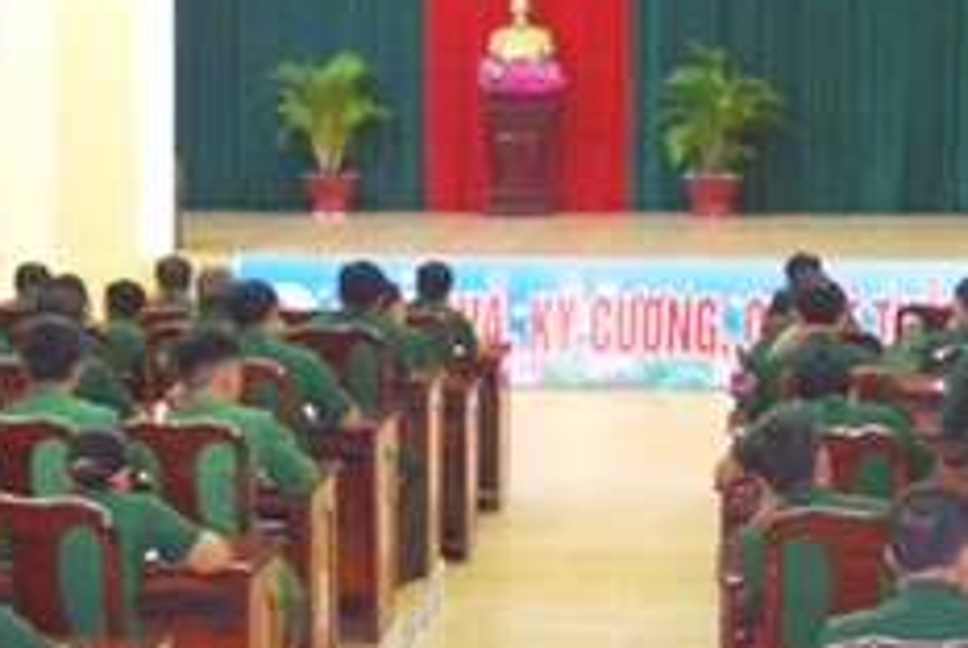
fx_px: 2325
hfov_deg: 23.5
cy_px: 170
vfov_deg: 15.8
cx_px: 544
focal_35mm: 86
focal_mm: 21
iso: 3200
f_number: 4
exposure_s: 1/60
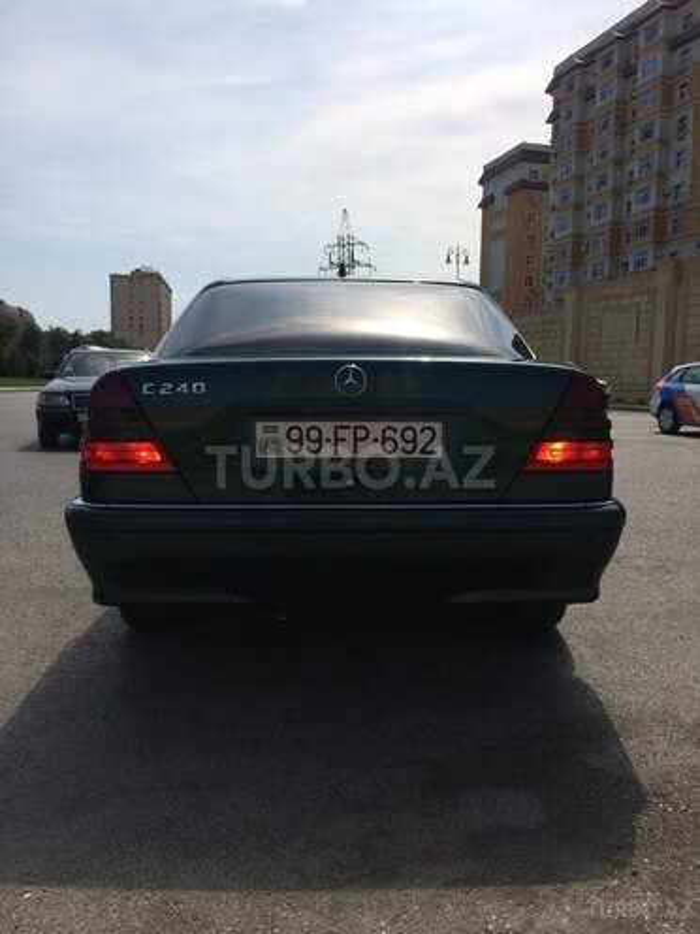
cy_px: 467
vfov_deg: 61.7
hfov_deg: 48.2
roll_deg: +1.3
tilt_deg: -6.4
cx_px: 350
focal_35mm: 29
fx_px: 782
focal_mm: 4.15
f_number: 2.2
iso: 40
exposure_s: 1/5128
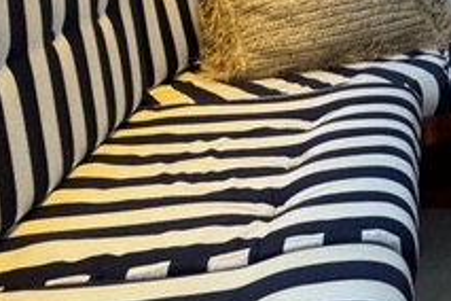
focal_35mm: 70
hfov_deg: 25.3
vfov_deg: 17.1
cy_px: -187
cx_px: 572
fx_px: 877
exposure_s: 1/60
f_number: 2.2
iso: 400
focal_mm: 2.22
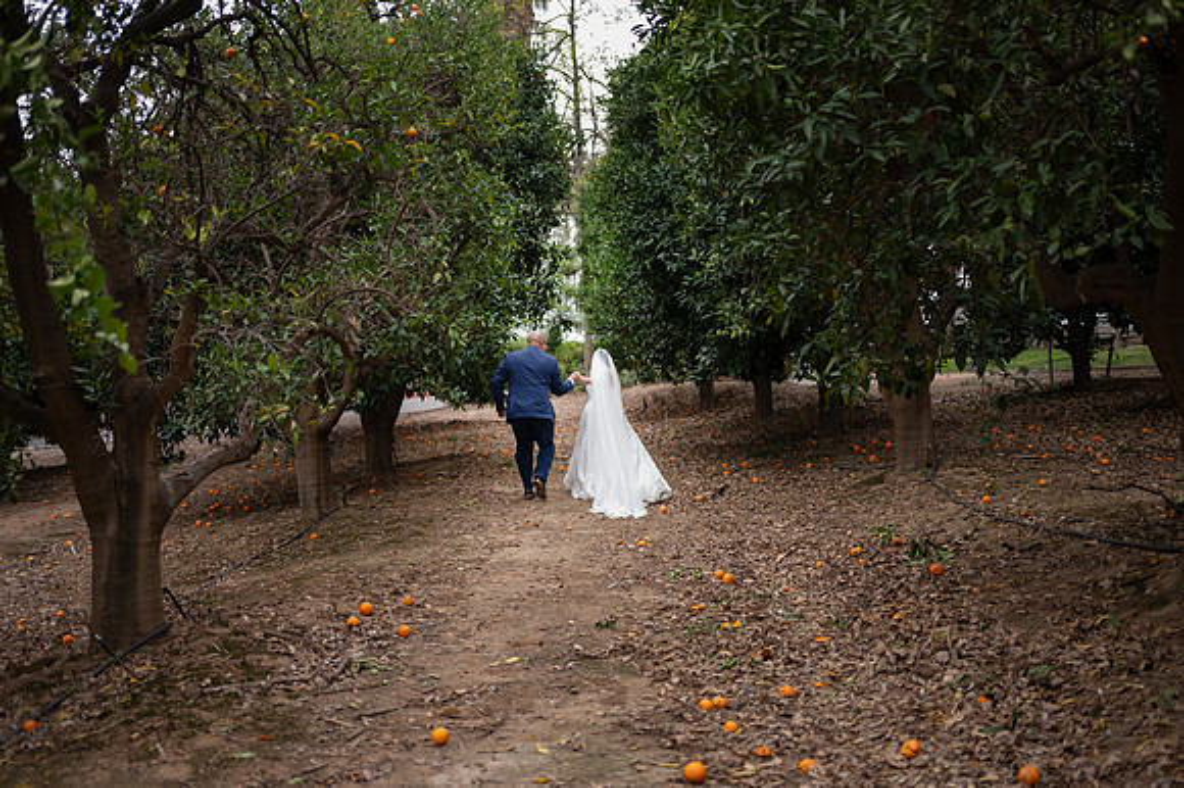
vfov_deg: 33.4
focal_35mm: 40
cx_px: 592
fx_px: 1315
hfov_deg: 48.5
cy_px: 394
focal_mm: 40
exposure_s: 1/80
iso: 100
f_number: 2
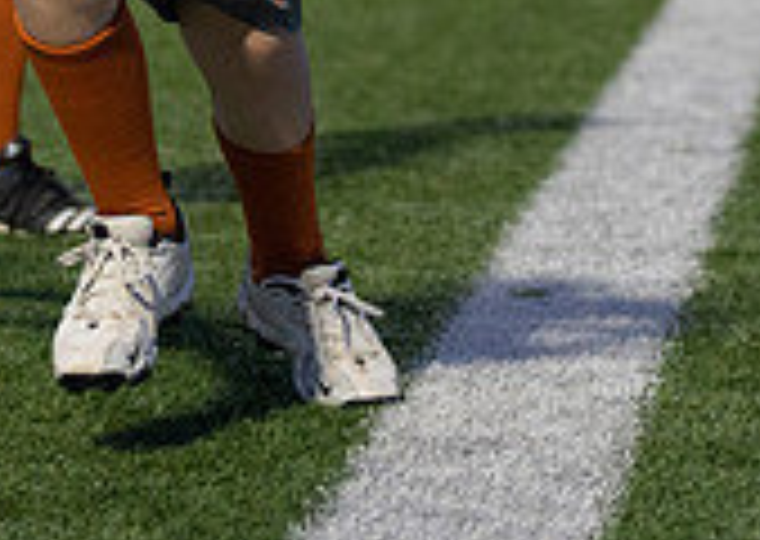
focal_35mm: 325
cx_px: 436
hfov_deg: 6.2
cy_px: -503
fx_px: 7001
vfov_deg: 4.4
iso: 1250
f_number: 2.8
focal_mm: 72
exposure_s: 1/800
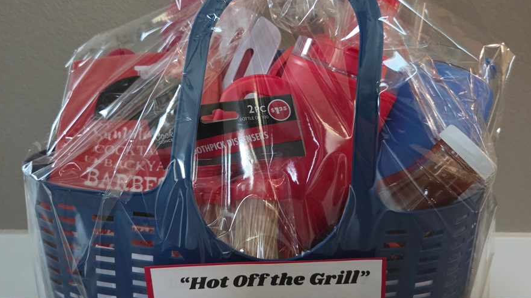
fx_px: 479
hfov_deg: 58.0
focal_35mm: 34
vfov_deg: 34.5
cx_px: 266
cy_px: 118
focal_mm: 5.4
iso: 1600
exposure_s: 1/60
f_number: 1.8
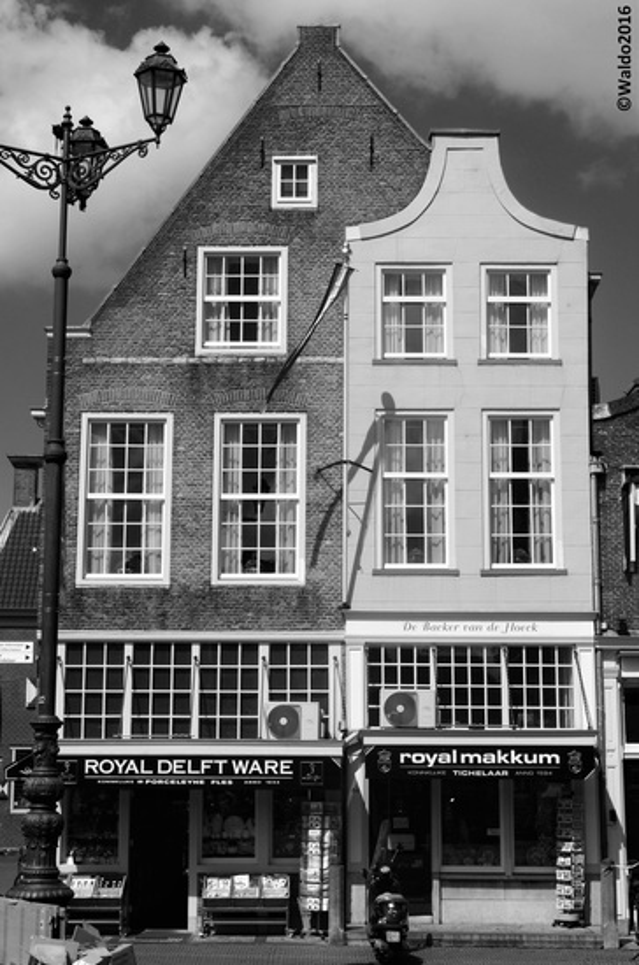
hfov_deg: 23.7
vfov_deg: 35.1
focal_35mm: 57
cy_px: 482
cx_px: 320
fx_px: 1525
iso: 200
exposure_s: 1/640
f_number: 13
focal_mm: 38
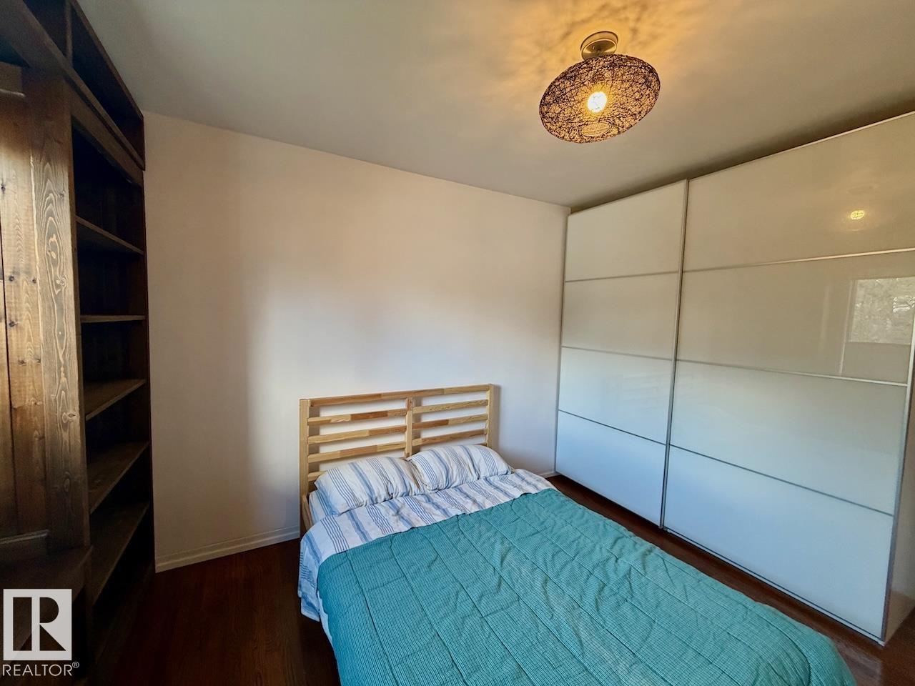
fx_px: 370
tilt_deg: -3.0
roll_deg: -1.2
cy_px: 343
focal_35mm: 14
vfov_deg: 85.7
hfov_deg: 102.1
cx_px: 458
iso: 250
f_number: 2.2
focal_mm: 2.22
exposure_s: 1/60
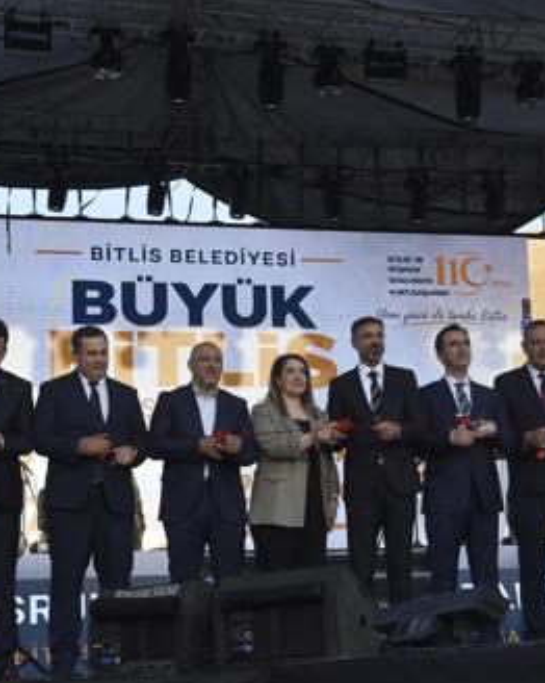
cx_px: 348
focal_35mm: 79
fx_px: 1589
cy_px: 362
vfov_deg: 24.2
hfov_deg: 19.4
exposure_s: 1/500
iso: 1250
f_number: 11
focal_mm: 35
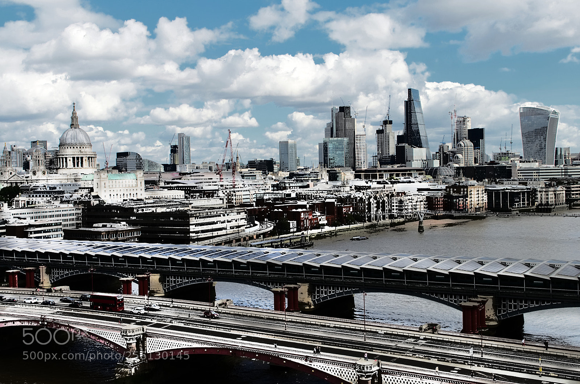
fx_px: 724
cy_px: 192
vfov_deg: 29.8
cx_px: 290
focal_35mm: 45
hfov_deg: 43.7
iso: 100
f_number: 8
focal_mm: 30
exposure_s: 1/250
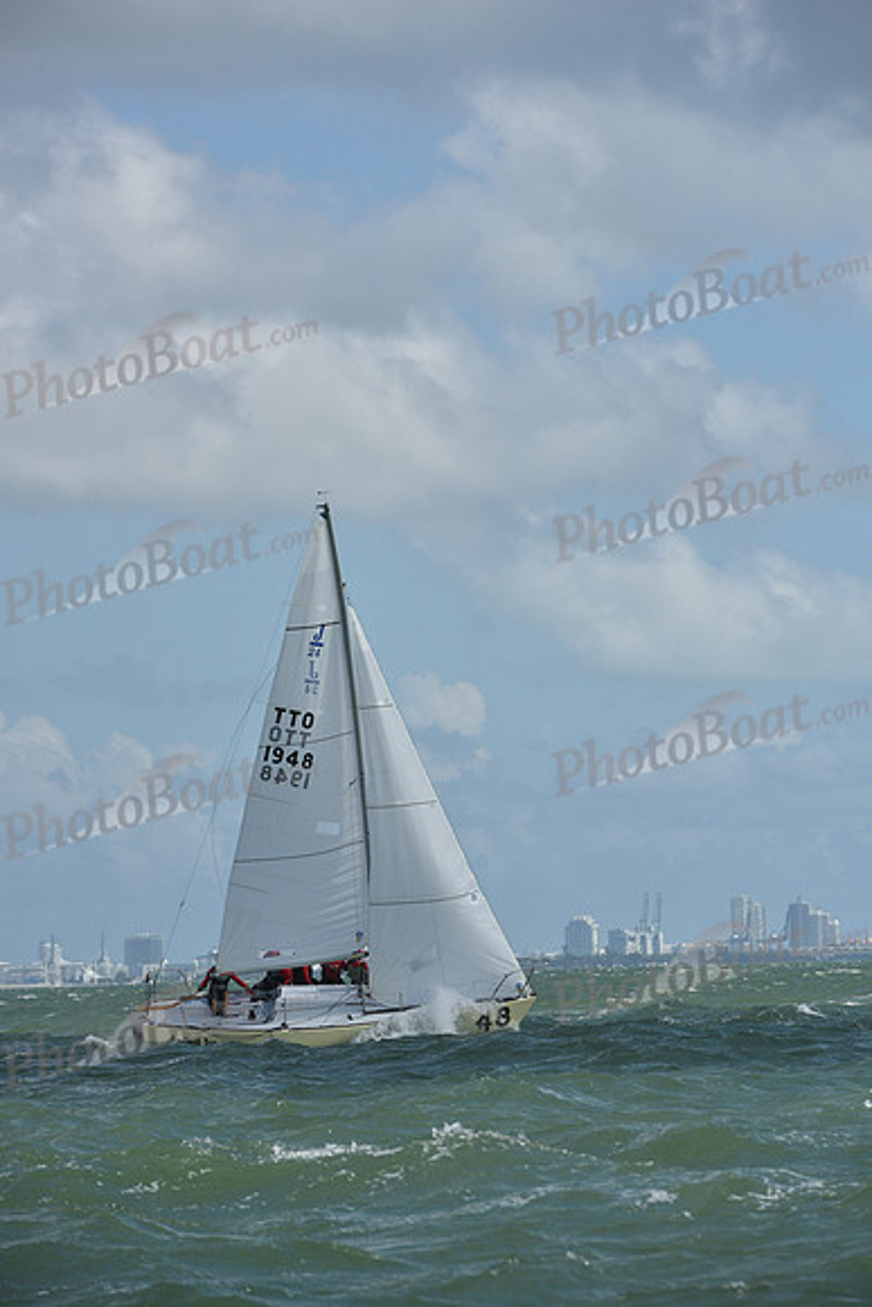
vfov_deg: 10.3
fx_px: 7262
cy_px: 654
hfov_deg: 6.9
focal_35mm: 200
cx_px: 436
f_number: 10
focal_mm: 200
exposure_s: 1/1250
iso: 250
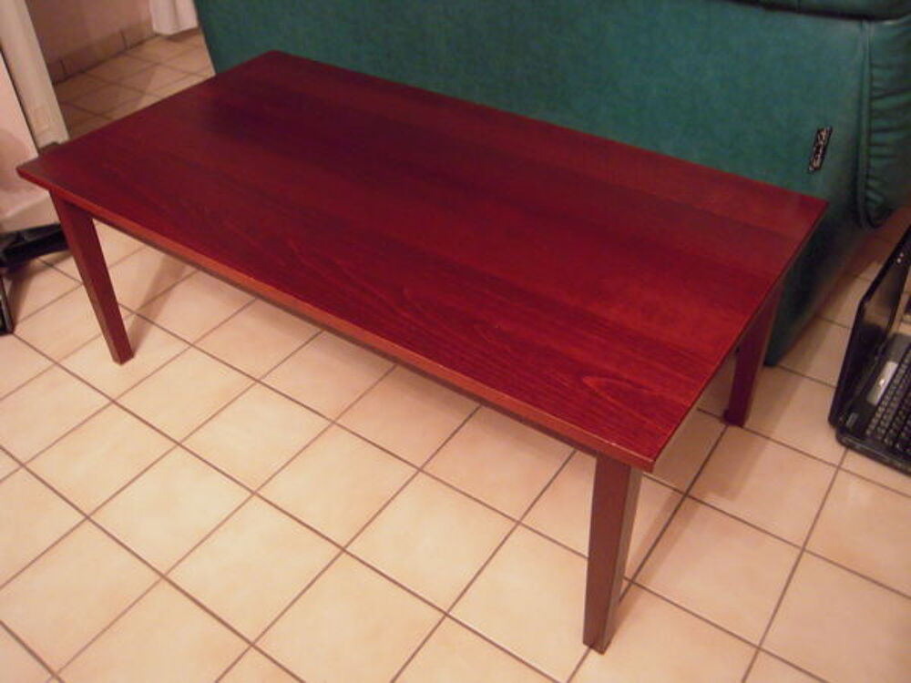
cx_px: 456
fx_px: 816
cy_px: 342
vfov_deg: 45.4
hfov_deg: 58.4
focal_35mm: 31
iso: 800
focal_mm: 5.6
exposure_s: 1/2.5
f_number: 2.8
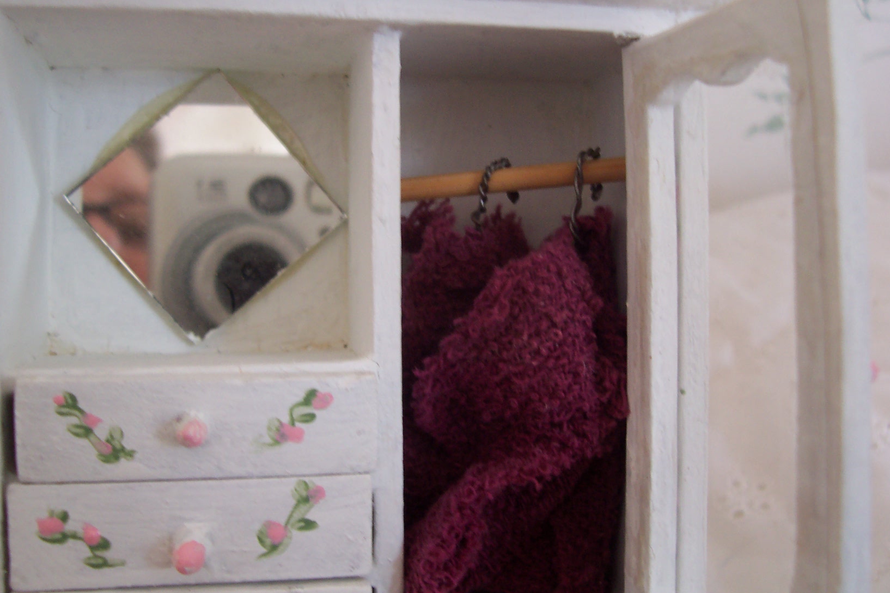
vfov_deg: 34.2
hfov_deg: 49.6
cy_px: 285
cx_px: 447
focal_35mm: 39
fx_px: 964
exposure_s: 1/45
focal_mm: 5.6
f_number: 2.8
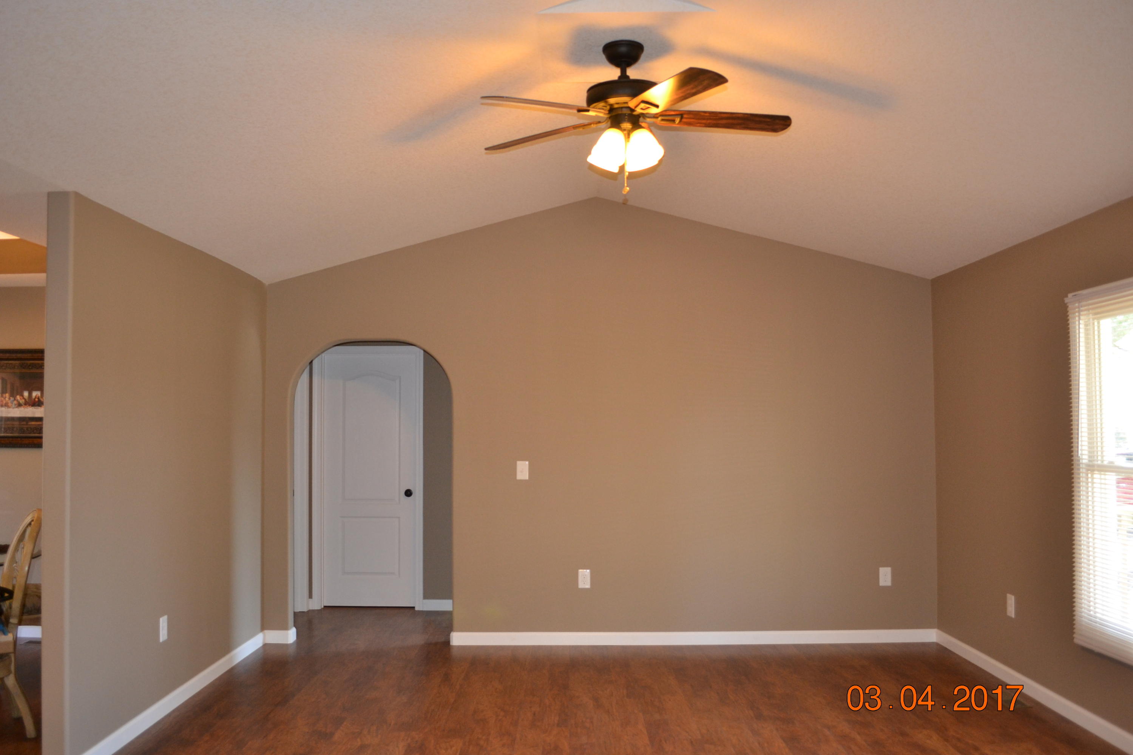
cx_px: 566
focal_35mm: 27
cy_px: 378
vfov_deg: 47.9
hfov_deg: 67.4
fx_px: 850
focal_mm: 18
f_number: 3.5
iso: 720
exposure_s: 1/60
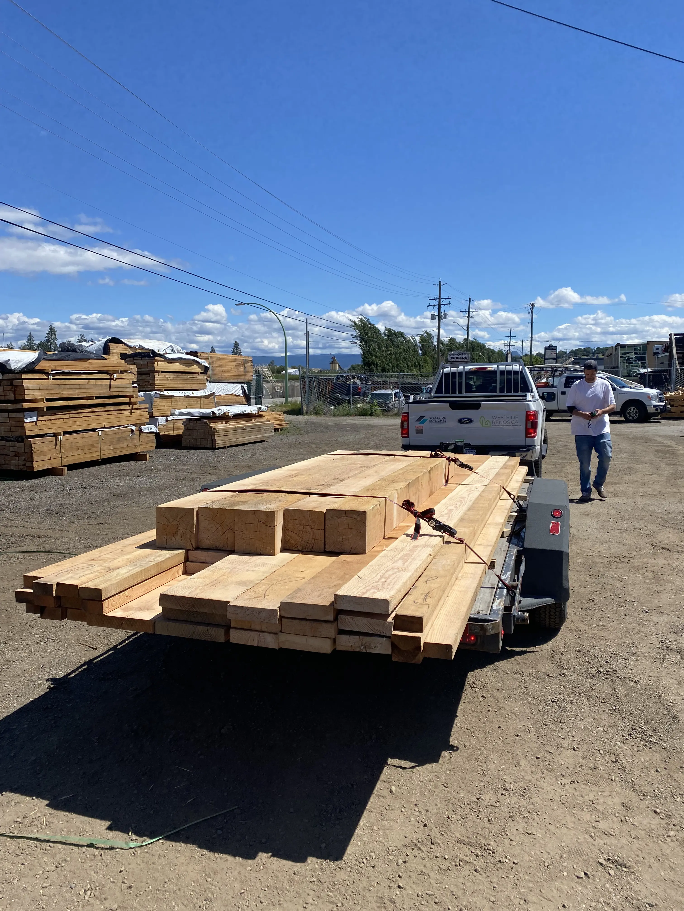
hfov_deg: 53.1
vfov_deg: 67.3
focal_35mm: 26
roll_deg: -0.3
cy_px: 456
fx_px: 685
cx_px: 342
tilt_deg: -6.9
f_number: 1.8
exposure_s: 1/3846
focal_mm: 4.25
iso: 32
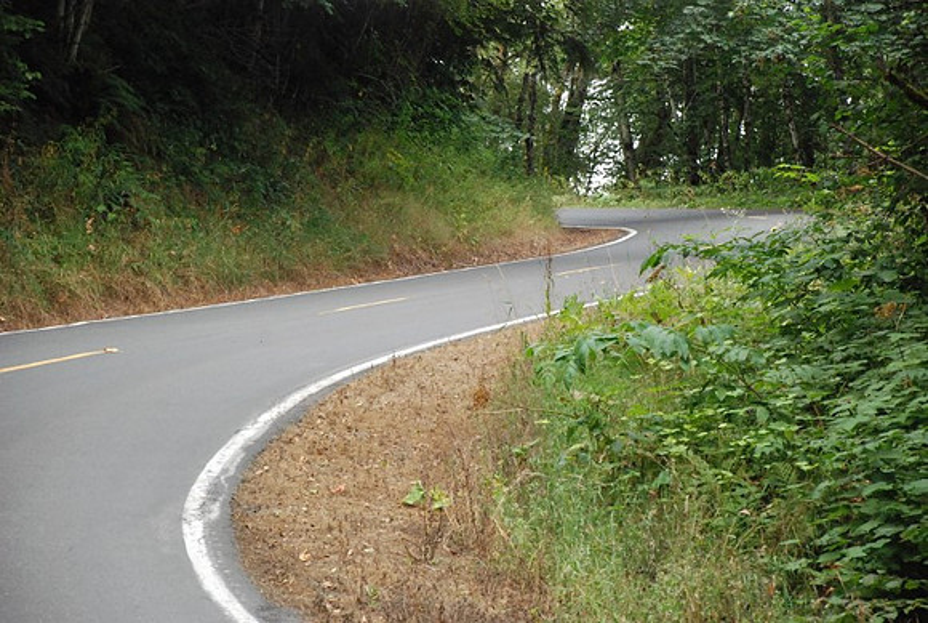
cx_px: 464
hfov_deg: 13.7
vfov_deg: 9.2
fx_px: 3874
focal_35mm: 150
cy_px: 312
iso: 1600
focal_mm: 100
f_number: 5.6
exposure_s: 1/250
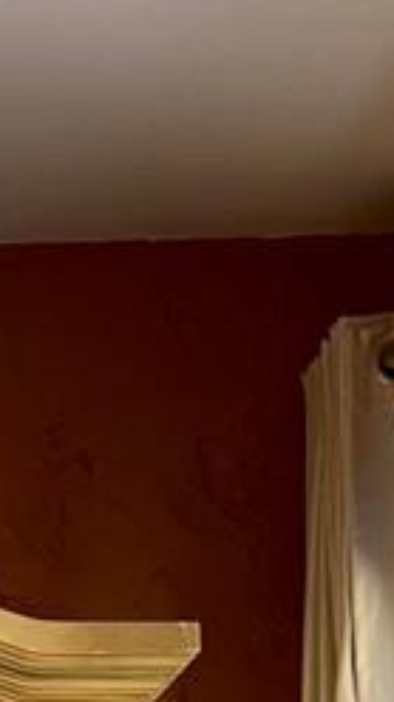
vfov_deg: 11.2
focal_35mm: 183
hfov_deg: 6.6
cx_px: -71
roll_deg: +1.8
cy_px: 1115
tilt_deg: +0.3
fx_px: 3408
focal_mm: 5.7
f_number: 1.5
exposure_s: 1/120
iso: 64
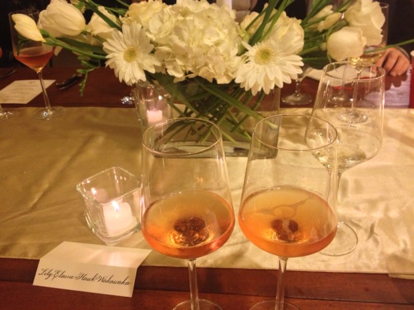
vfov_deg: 40.7
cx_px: 207
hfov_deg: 52.6
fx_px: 419
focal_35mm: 35
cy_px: 155
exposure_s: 1/15
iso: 400
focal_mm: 4.28
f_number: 2.4
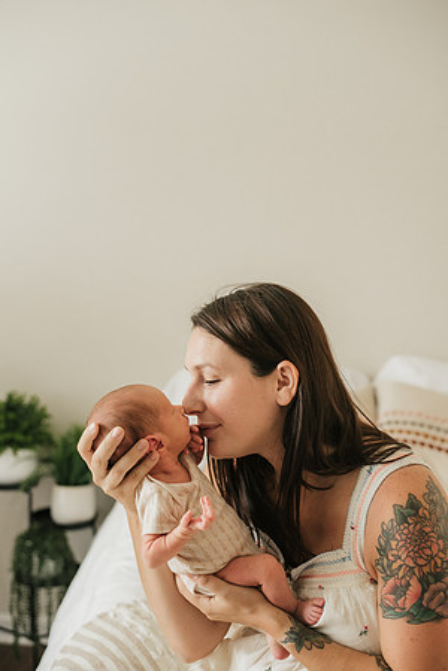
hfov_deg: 27.0
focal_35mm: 50
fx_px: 933
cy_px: 336
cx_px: 224
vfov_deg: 39.6
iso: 1600
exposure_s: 1/320
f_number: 2.8
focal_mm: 50
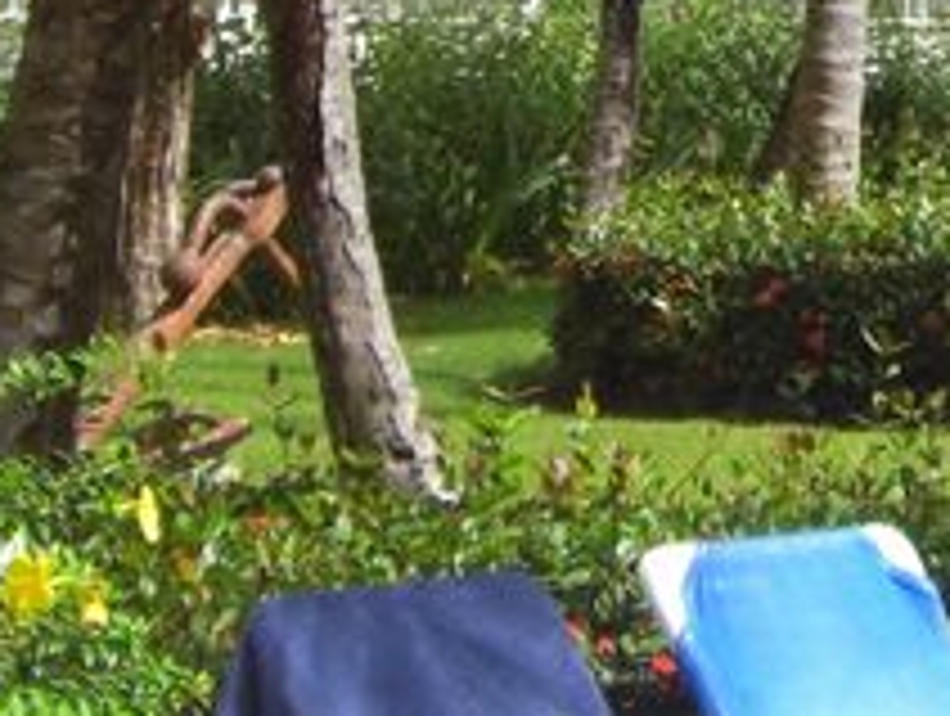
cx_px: 1130
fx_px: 5058
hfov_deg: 10.6
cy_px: -482
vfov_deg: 7.9
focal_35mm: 184
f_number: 2.7
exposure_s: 1/800
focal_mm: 6.2
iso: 64
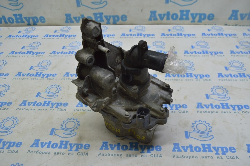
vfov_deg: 39.9
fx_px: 229
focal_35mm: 33
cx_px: 125
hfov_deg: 57.3
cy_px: 83
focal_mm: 22
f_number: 5.6
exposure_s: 1/40
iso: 400
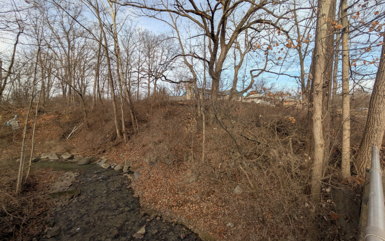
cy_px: 114
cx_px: 195
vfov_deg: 82.8
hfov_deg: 109.3
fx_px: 136
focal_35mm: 13
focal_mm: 2.02
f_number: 1.7
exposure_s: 1/1085
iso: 50
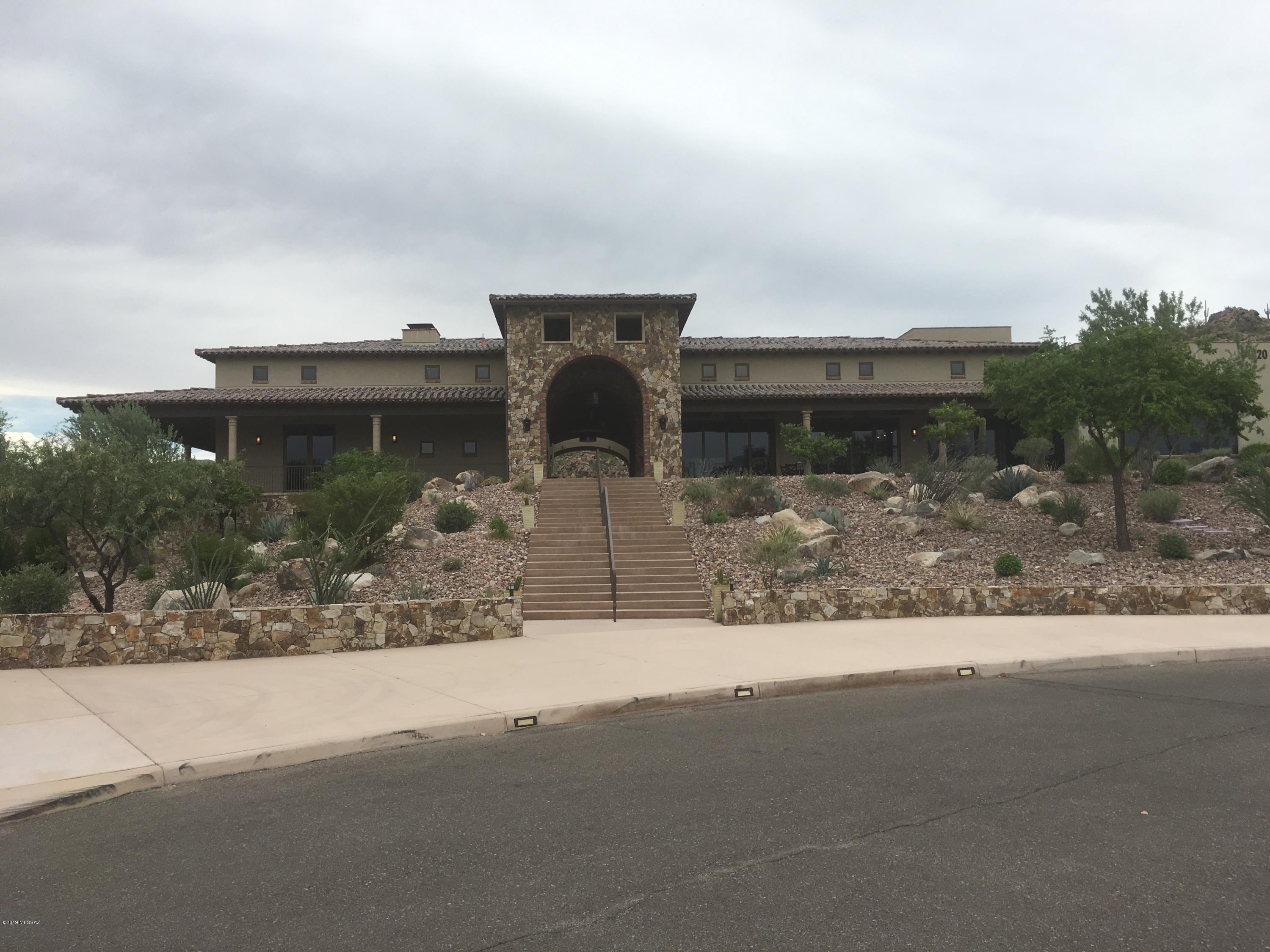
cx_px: 635
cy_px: 476
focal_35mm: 29
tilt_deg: +4.4
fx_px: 1064
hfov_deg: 61.7
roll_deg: +0.8
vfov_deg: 48.2
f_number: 2.2
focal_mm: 4.15
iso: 25
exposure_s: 1/1040
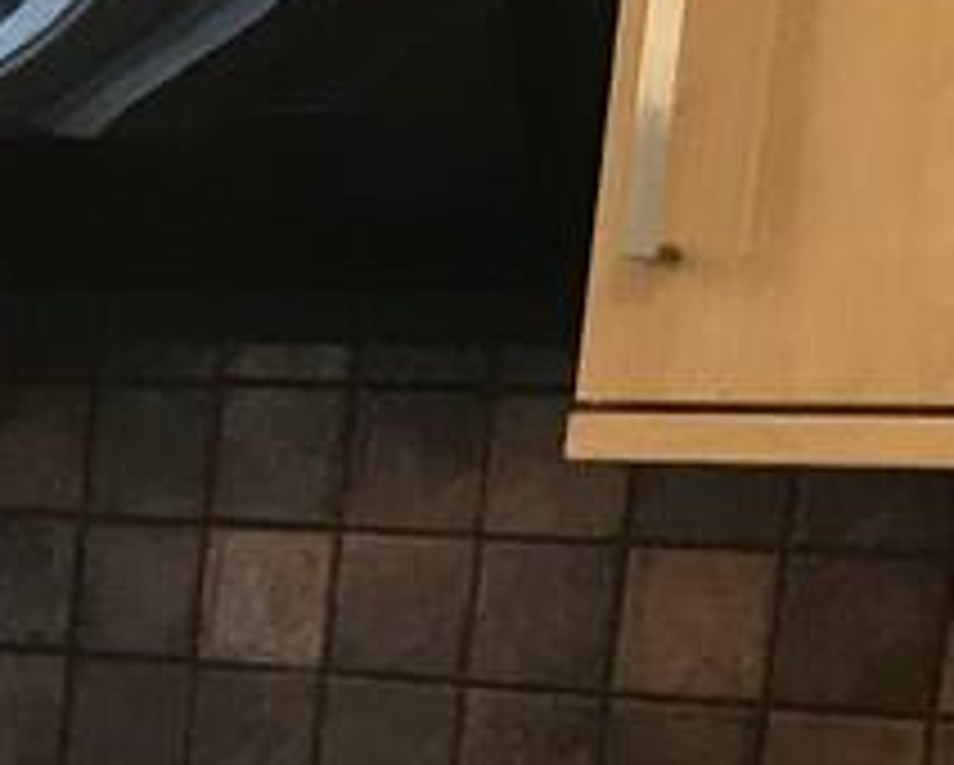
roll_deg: -0.5
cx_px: -1278
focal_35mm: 132
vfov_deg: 11.1
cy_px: 1233
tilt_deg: -13.0
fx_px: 3730
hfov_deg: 12.0
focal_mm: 3.99
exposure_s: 1/33
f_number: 1.8
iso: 40
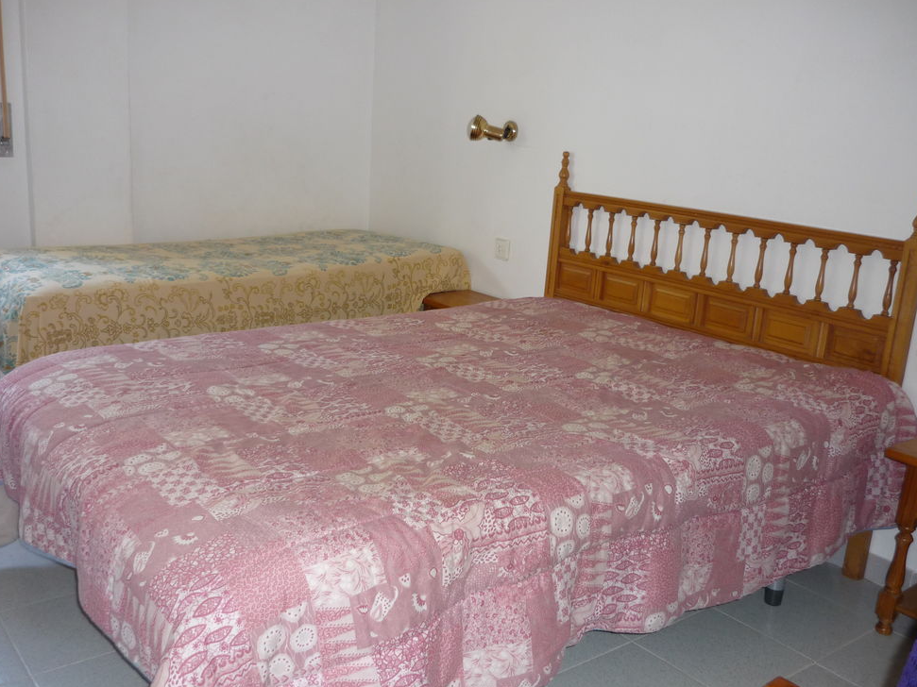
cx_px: 460
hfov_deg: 54.0
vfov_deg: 41.8
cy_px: 348
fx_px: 901
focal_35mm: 34
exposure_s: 1/30
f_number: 2.8
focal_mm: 5.5
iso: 125
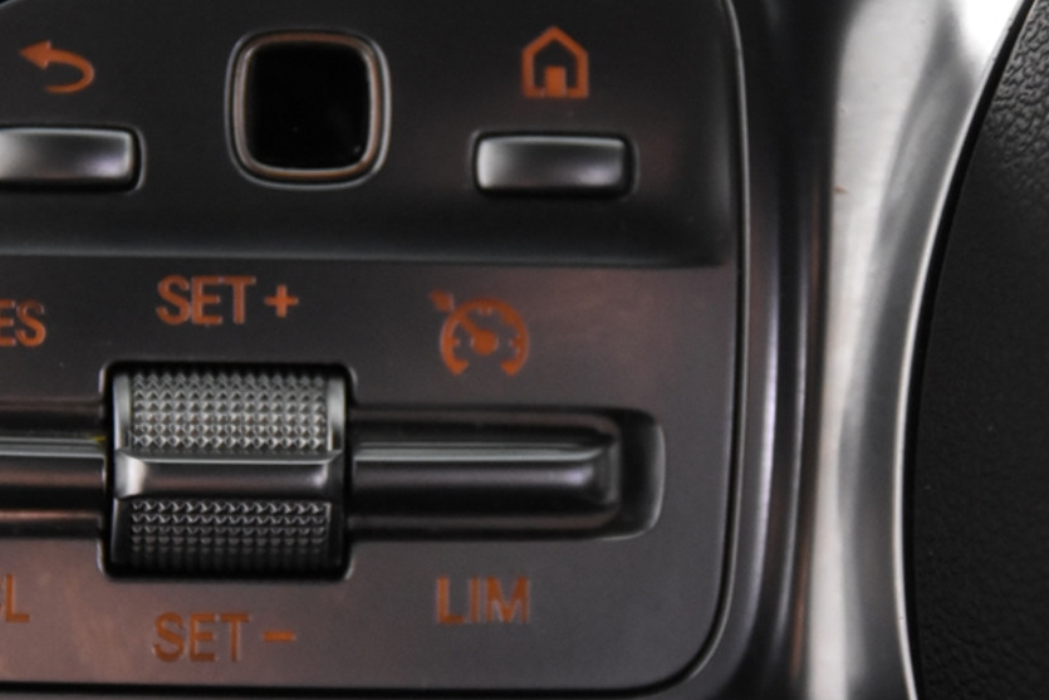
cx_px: 359
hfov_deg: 11.7
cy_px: 287
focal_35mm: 176
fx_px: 5129
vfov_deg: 7.8
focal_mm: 70
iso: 3600
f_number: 4
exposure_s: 1/125
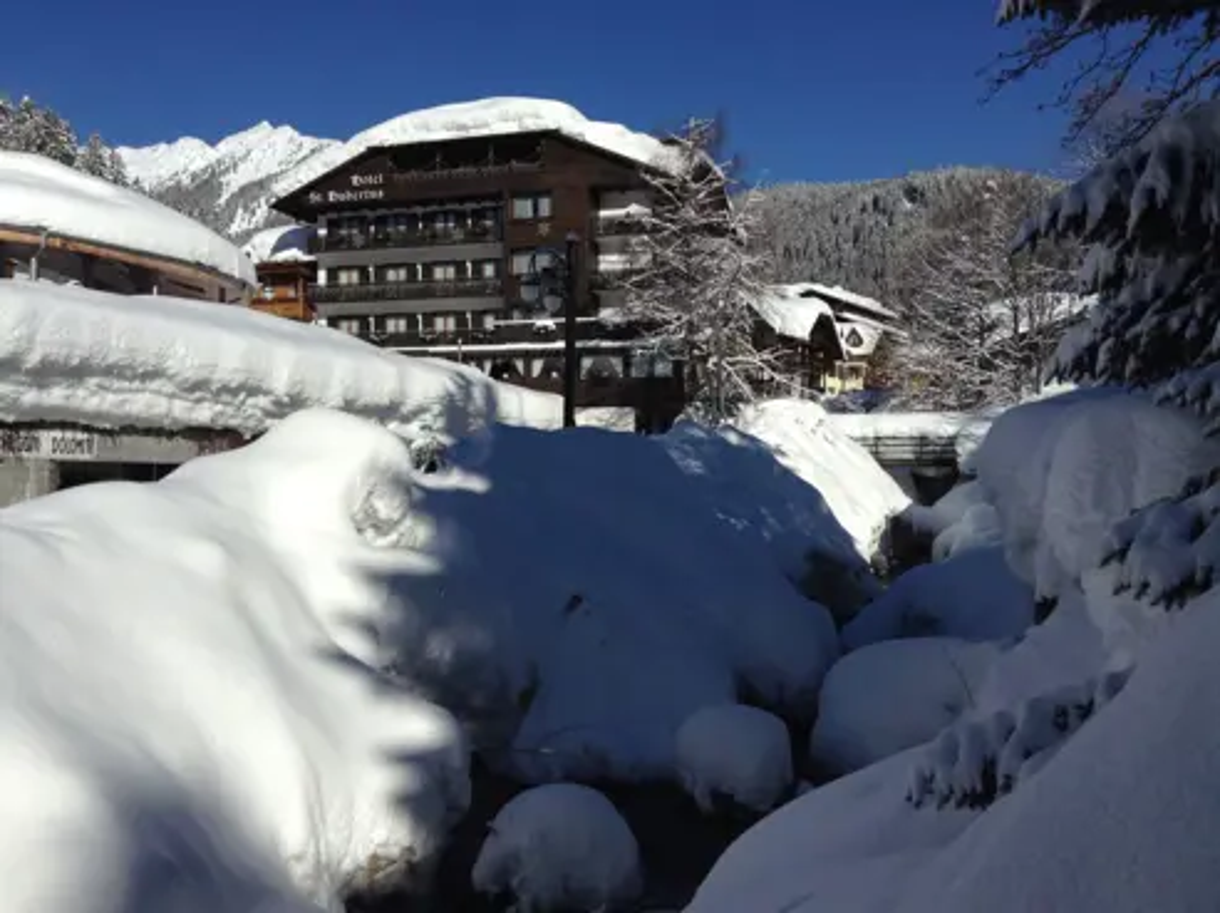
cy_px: 456
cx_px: 610
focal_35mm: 33
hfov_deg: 55.4
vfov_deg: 42.9
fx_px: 1162
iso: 32
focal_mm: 3.3
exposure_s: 1/3623
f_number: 2.4
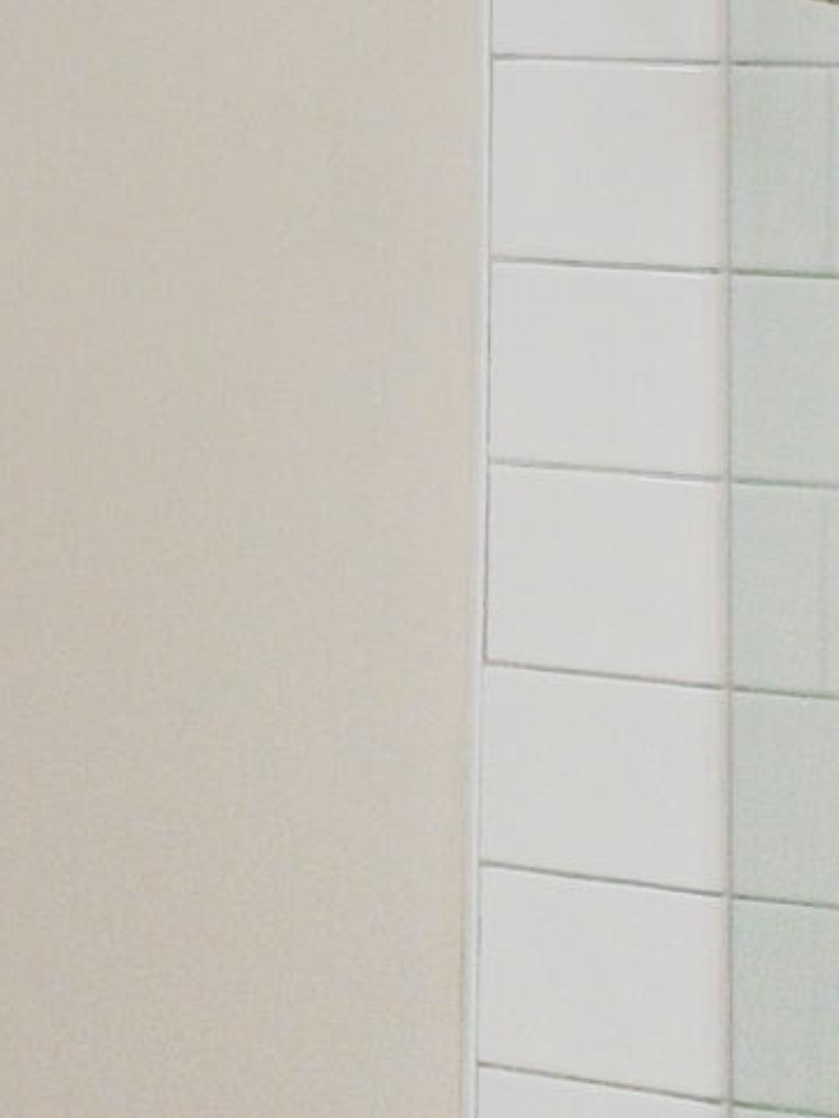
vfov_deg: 20.7
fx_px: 2907
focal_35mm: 90
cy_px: -112
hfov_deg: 11.3
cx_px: -1576
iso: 1250
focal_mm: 10
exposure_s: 1/250
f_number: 7.1
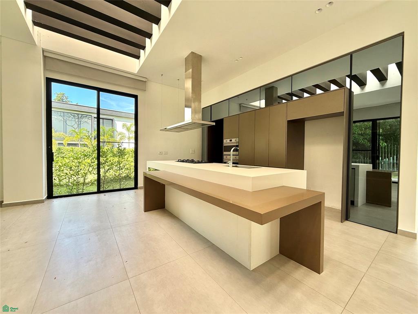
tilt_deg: -1.1
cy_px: 157
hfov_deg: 102.1
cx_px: 209
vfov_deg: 85.7
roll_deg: -0.6
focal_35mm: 14
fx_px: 169
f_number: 2.2
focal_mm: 2.22
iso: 64
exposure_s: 1/100
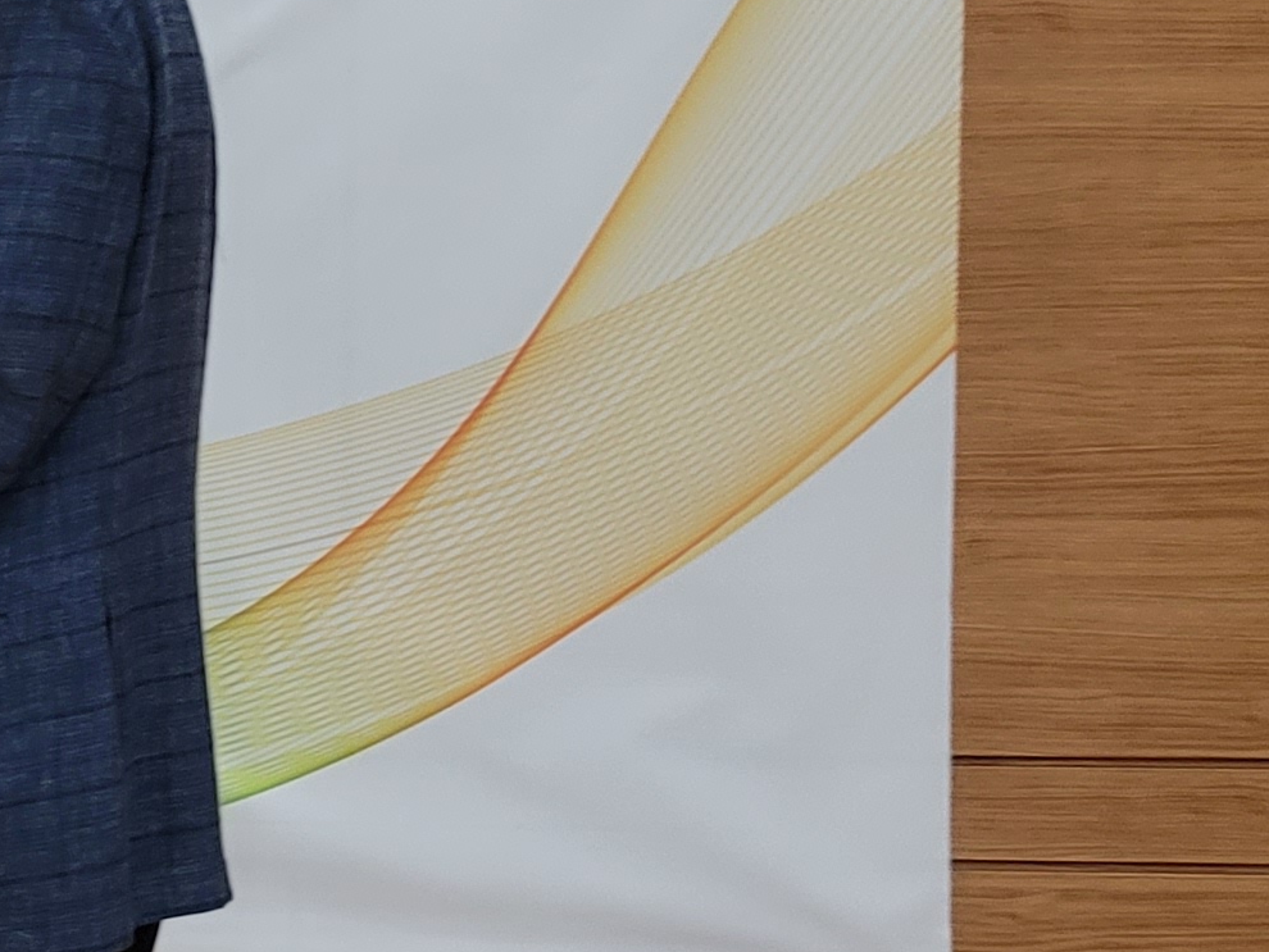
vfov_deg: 14.6
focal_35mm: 101
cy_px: 550
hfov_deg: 16.4
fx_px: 3703
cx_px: -996
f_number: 1.8
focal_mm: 7
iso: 320
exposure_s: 1/40
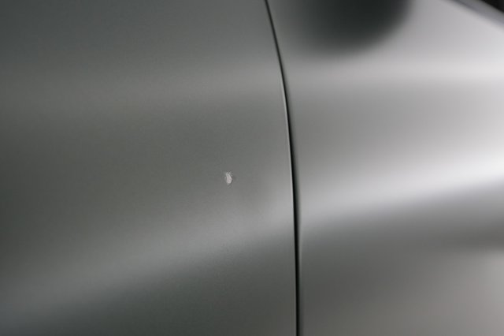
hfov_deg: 65.5
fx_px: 392
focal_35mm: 28
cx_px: 252
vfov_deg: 46.4
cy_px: 168
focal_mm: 28
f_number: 4.5
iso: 3200
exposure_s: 1/100
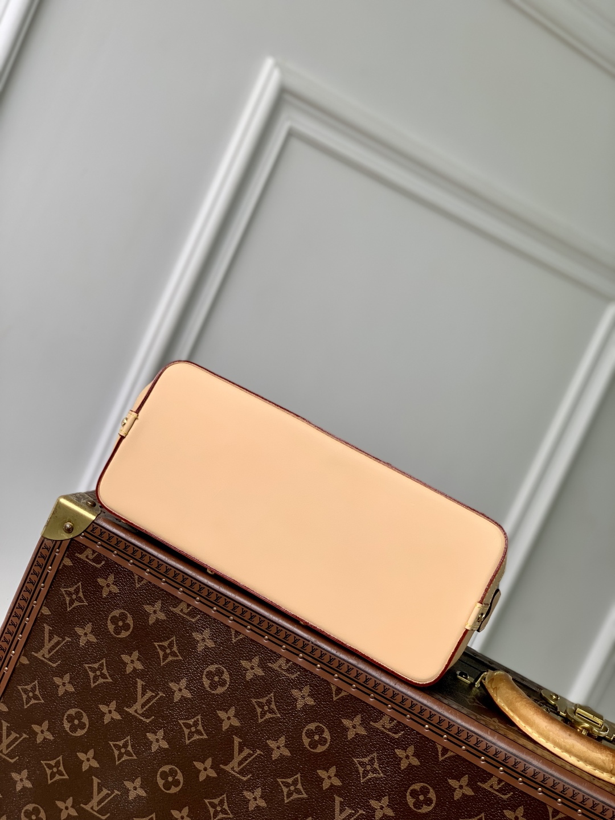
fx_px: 1232
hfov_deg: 28.0
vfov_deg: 36.8
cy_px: 410
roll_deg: -24.3
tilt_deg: -5.6
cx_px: 308
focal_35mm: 52
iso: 16
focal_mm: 6
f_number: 2.4
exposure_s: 1/122
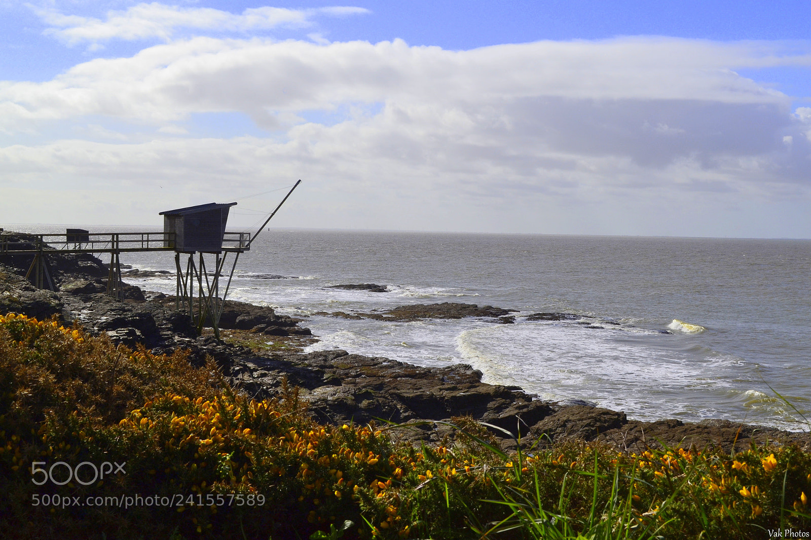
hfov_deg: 41.1
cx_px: 406
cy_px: 270
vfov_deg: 28.1
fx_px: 1081
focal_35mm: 48
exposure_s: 1/500
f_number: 11
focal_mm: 32
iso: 280
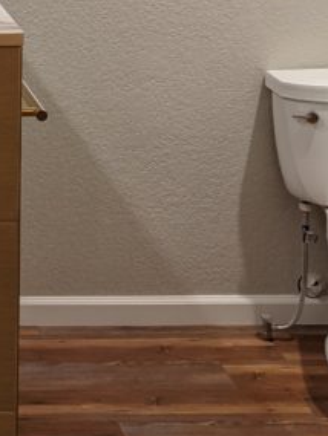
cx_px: -199
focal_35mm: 97
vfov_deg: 19.3
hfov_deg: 14.1
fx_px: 1225
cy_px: -61
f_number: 1.73
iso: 58
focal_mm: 4.38
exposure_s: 1/30
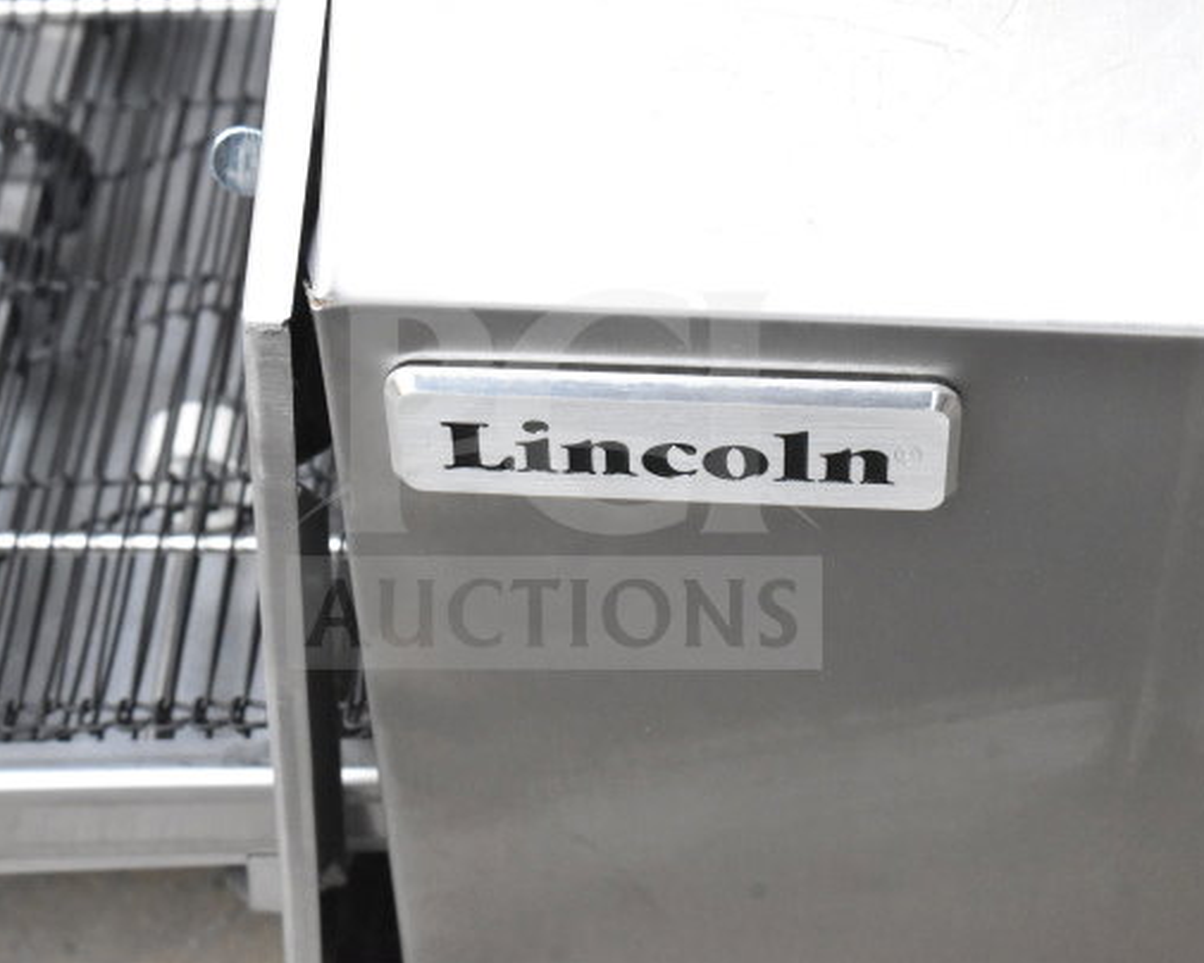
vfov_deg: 16.4
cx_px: 553
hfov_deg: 20.5
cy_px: 480
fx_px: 3334
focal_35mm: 94
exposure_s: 1/800
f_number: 14
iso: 6400
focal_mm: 55
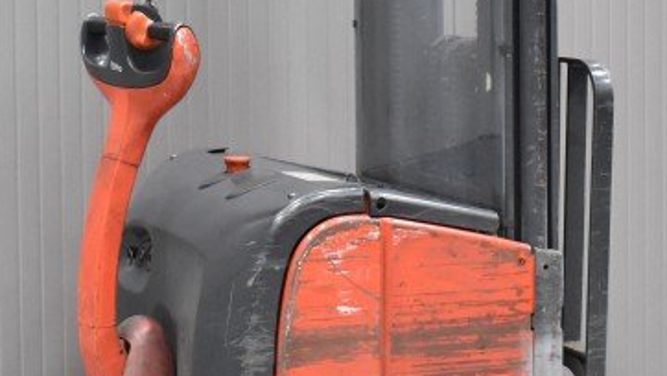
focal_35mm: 125
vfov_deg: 9.7
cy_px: 77
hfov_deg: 17.1
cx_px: 400
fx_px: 2212
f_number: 4.5
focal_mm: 24
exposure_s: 1/40
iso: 1600
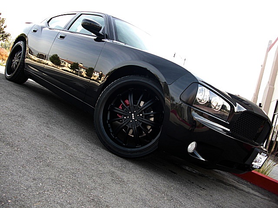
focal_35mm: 36
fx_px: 289
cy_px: 104
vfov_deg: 39.7
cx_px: 139
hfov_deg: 51.4
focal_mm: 6.3
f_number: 2.8
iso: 50
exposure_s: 1/125
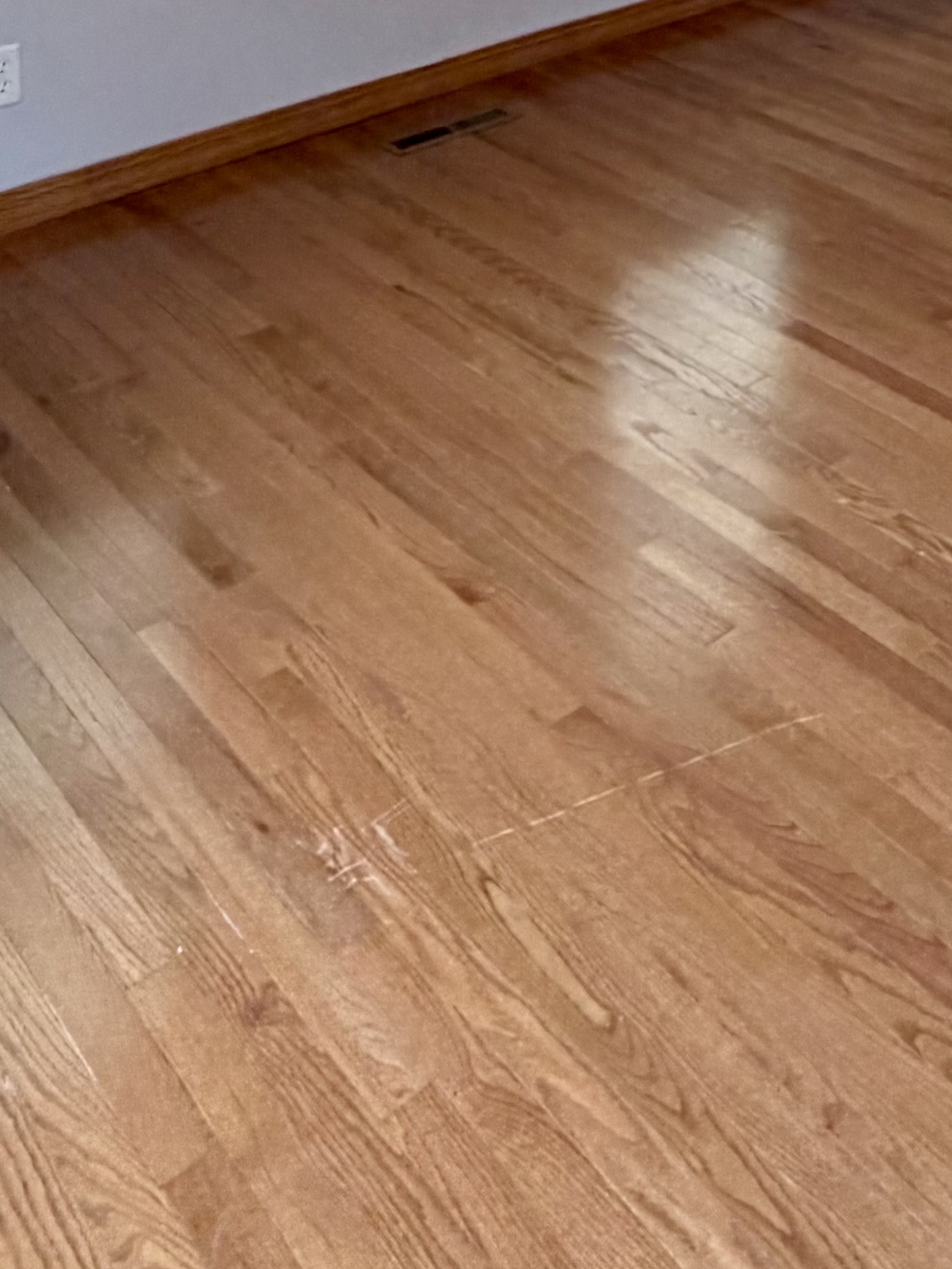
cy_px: -256
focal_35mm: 46
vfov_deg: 33.5
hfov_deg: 30.9
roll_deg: -1.0
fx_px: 1686
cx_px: 727
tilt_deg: -8.1
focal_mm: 2.22
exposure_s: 1/60
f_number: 2.2
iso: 200
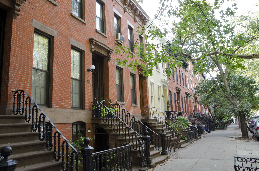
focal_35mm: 27
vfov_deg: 47.7
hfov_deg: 67.5
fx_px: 194
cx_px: 130
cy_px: 86
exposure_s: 1/40
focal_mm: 18
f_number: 7.1
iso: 400
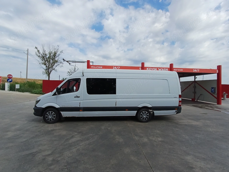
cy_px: 86
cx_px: 114
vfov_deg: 78.1
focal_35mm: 16
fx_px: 106
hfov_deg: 94.5
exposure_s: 1/1408
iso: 40
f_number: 2.2
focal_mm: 1.64
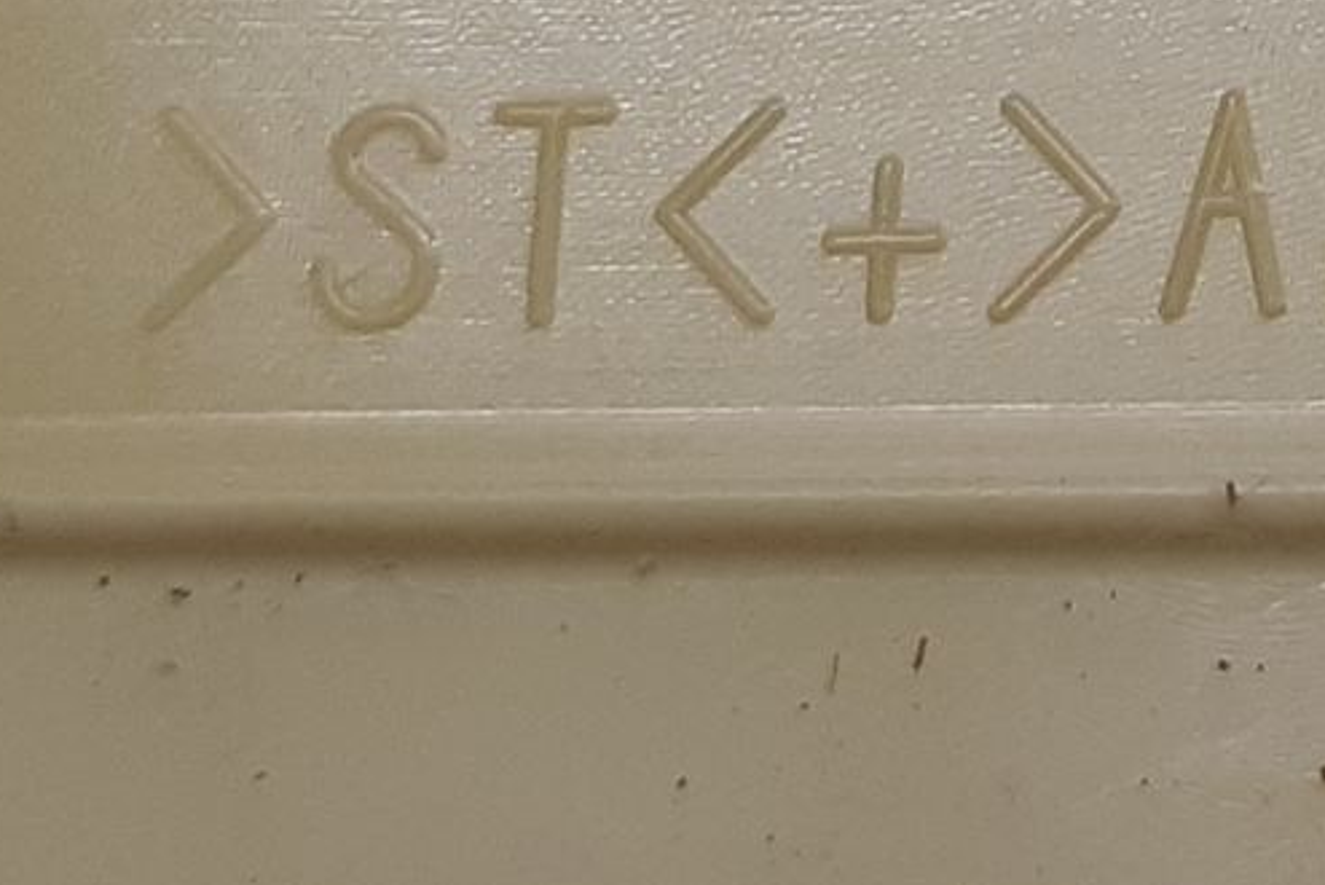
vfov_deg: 11.2
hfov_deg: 16.1
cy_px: -834
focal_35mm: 112
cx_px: 2191
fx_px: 4124
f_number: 1.7
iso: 80
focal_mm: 3.93
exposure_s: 1/100
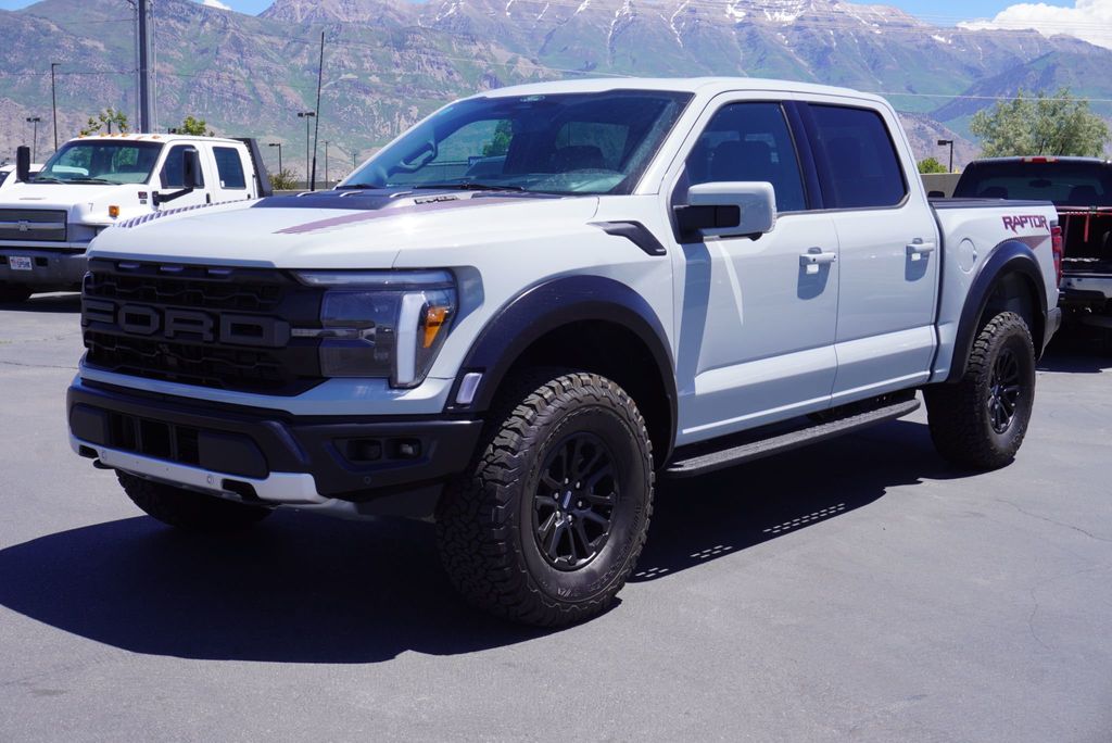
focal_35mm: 42
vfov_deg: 31.9
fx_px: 1298
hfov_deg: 46.4
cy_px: 372
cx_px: 556
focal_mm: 28
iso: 100
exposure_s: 1/125
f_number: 10
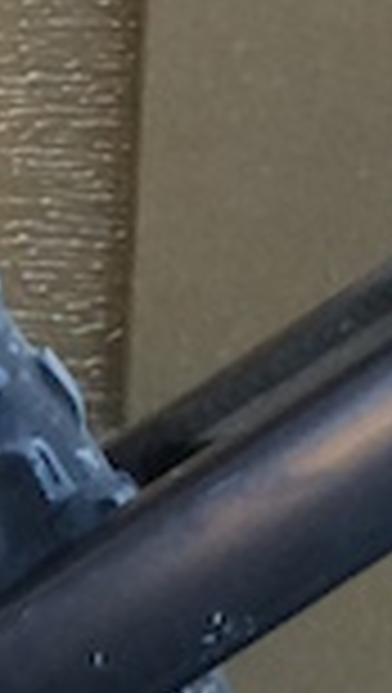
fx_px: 3997
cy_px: 1606
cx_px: -401
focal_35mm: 217
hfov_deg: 5.5
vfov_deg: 9.0
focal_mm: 4.12
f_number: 2.2
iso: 40
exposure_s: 1/40
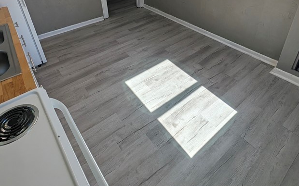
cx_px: 151
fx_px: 171
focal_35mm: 21
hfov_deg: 82.3
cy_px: 31
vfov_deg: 52.6
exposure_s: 1/1147
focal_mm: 2.02
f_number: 1.7
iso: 38
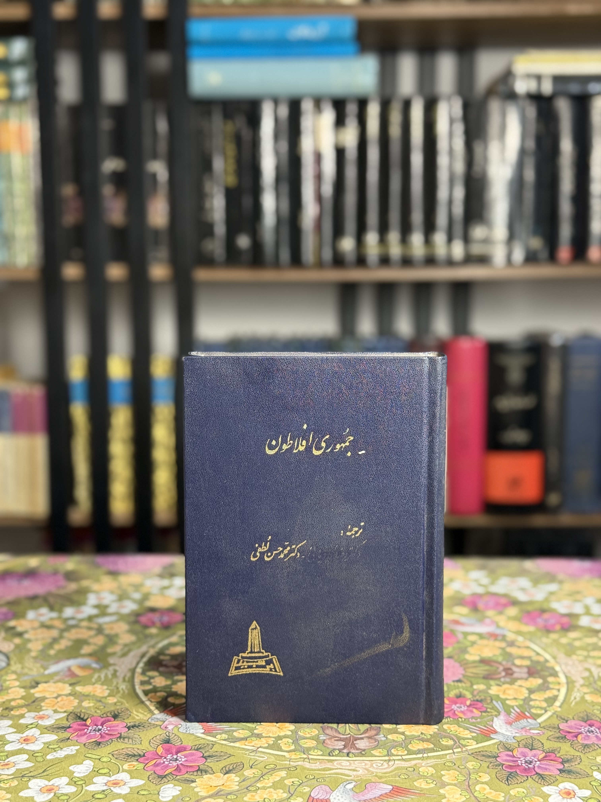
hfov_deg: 30.3
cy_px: 401
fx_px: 1111
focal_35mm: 48
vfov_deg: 39.7
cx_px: 300
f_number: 1.78
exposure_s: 1/100
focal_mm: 6.76
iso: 250
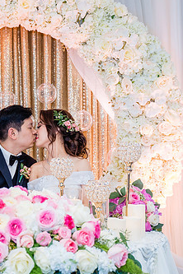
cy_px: 133
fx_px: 595
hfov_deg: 17.1
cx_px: 6
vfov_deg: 26.0
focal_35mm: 78
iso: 800
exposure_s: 1/160
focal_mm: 40
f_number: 3.5
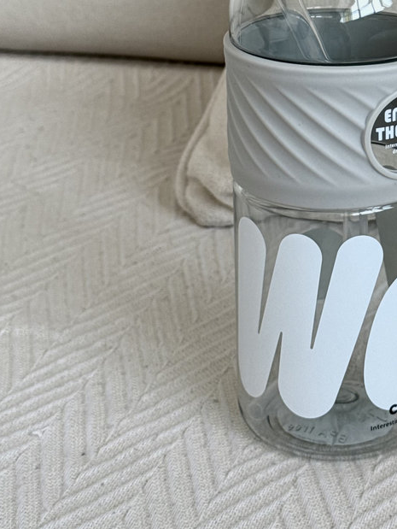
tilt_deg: -18.2
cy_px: 41
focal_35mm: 93
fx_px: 1421
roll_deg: -0.3
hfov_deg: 15.8
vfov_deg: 20.6
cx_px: 332
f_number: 1.78
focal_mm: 6.76
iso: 50
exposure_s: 1/190
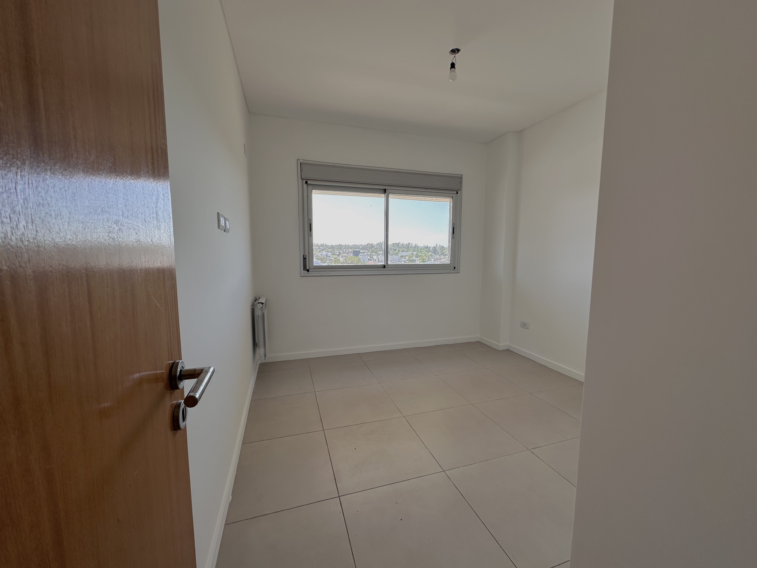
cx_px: 378
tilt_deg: -5.5
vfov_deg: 85.7
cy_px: 284
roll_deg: -0.1
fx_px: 306
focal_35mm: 14
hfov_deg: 102.1
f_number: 2.2
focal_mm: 2.22
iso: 40
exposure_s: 1/243
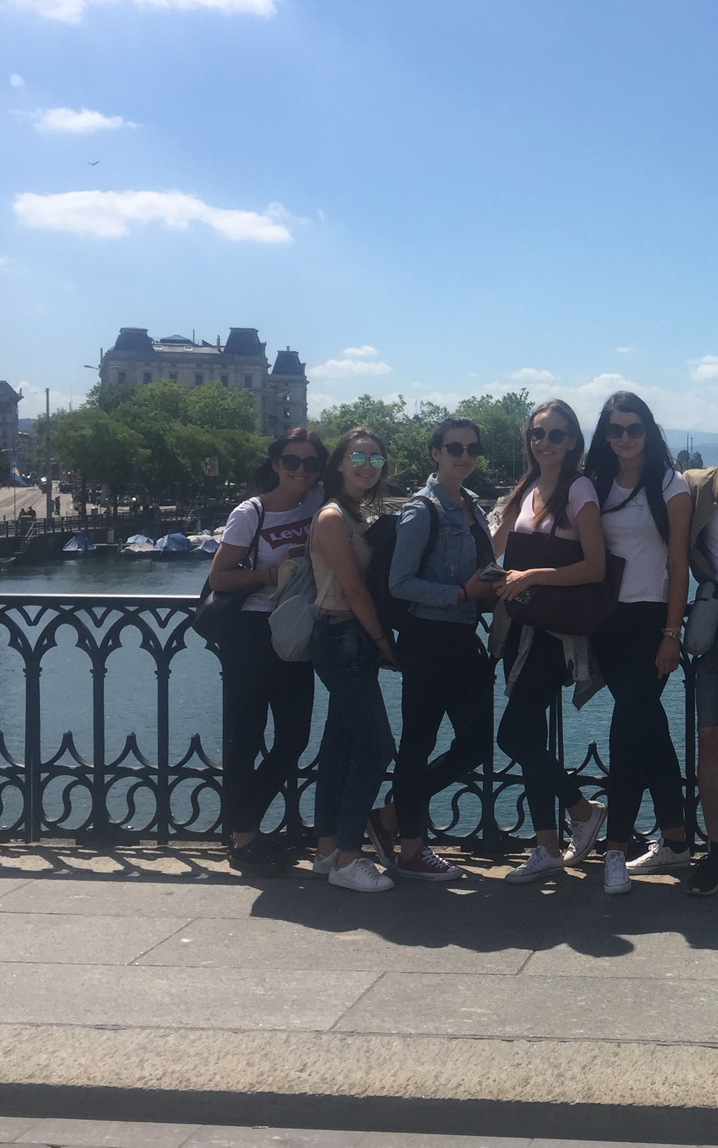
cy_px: 519
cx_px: 763
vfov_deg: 41.0
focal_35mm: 49
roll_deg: -1.4
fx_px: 1534
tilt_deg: +0.4
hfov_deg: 24.8
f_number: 2.2
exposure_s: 1/2639
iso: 32
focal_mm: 4.15
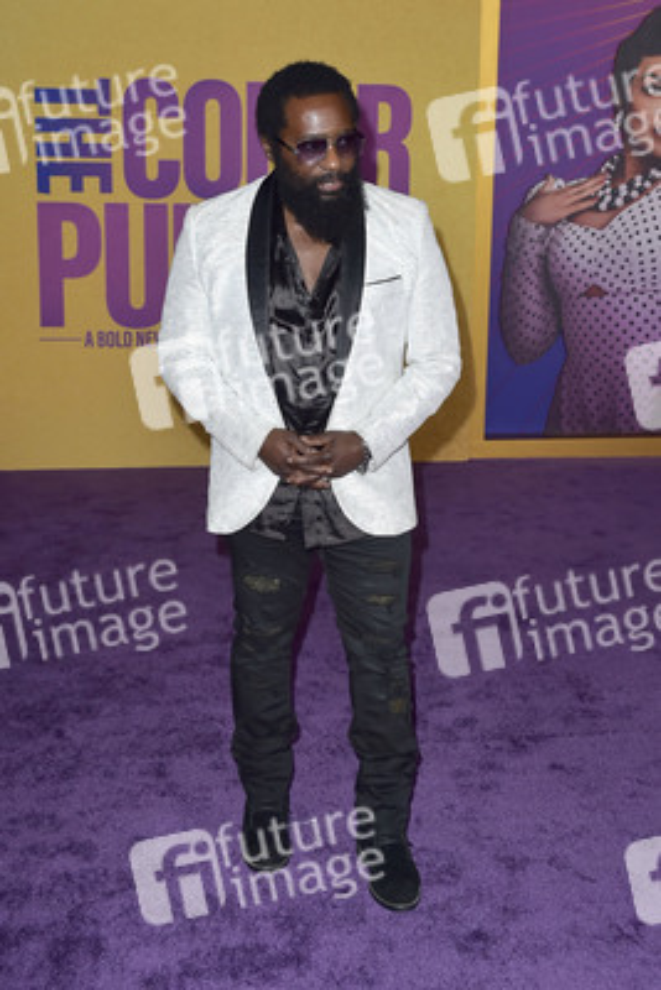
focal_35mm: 42
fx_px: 1156
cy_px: 495
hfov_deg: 31.9
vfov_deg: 46.4
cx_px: 330
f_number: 6.3
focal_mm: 42
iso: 320
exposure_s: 1/250
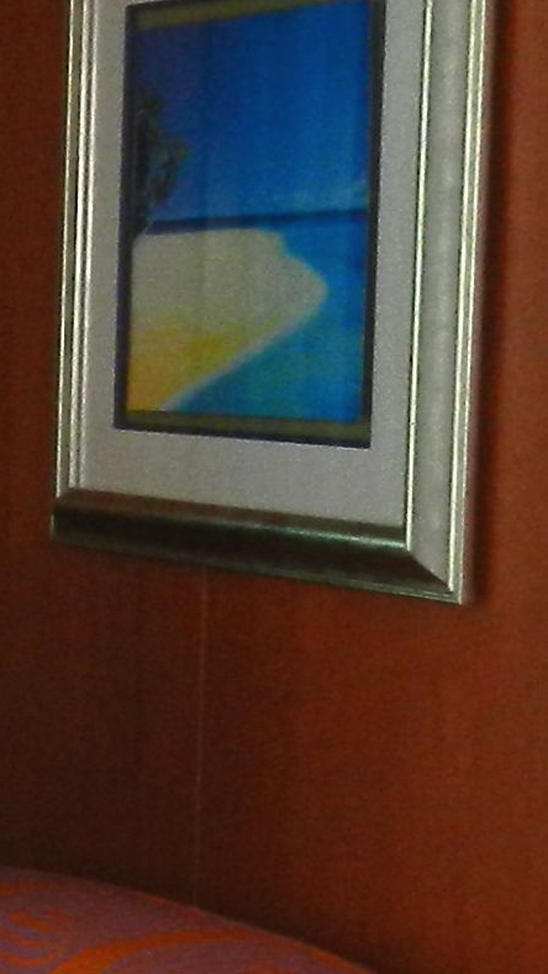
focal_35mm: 127
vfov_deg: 16.9
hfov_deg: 8.2
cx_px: -1089
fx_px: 3280
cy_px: 576
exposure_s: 1/250
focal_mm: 4
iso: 160
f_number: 3.4
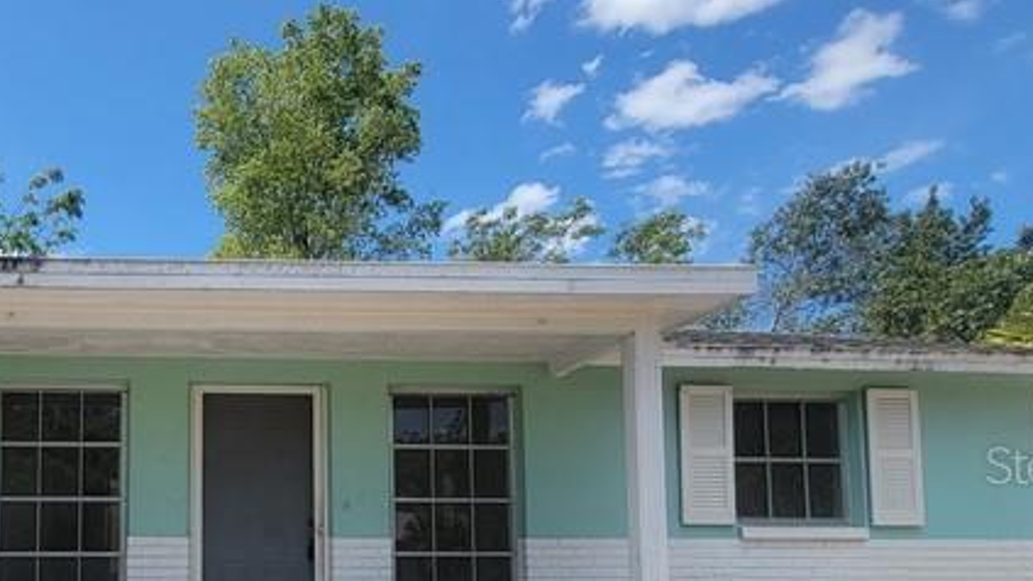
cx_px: 232
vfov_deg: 41.1
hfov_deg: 64.7
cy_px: 464
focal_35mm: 27
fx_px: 740
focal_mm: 2.2
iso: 50
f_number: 2.2
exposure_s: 1/1732
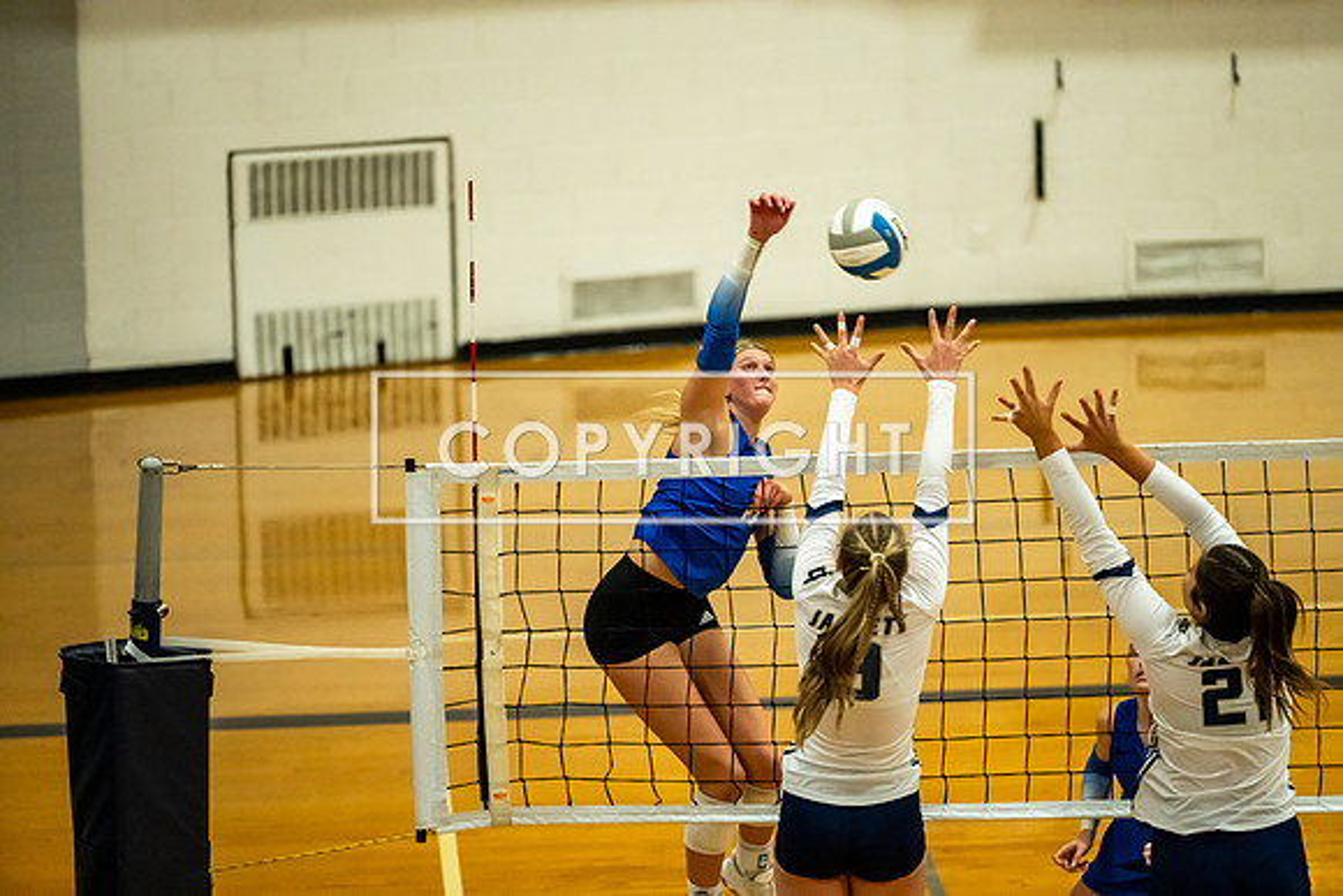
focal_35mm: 200
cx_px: 672
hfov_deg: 10.3
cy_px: 448
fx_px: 7463
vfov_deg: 6.9
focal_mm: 200
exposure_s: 1/1250
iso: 5600
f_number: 2.8
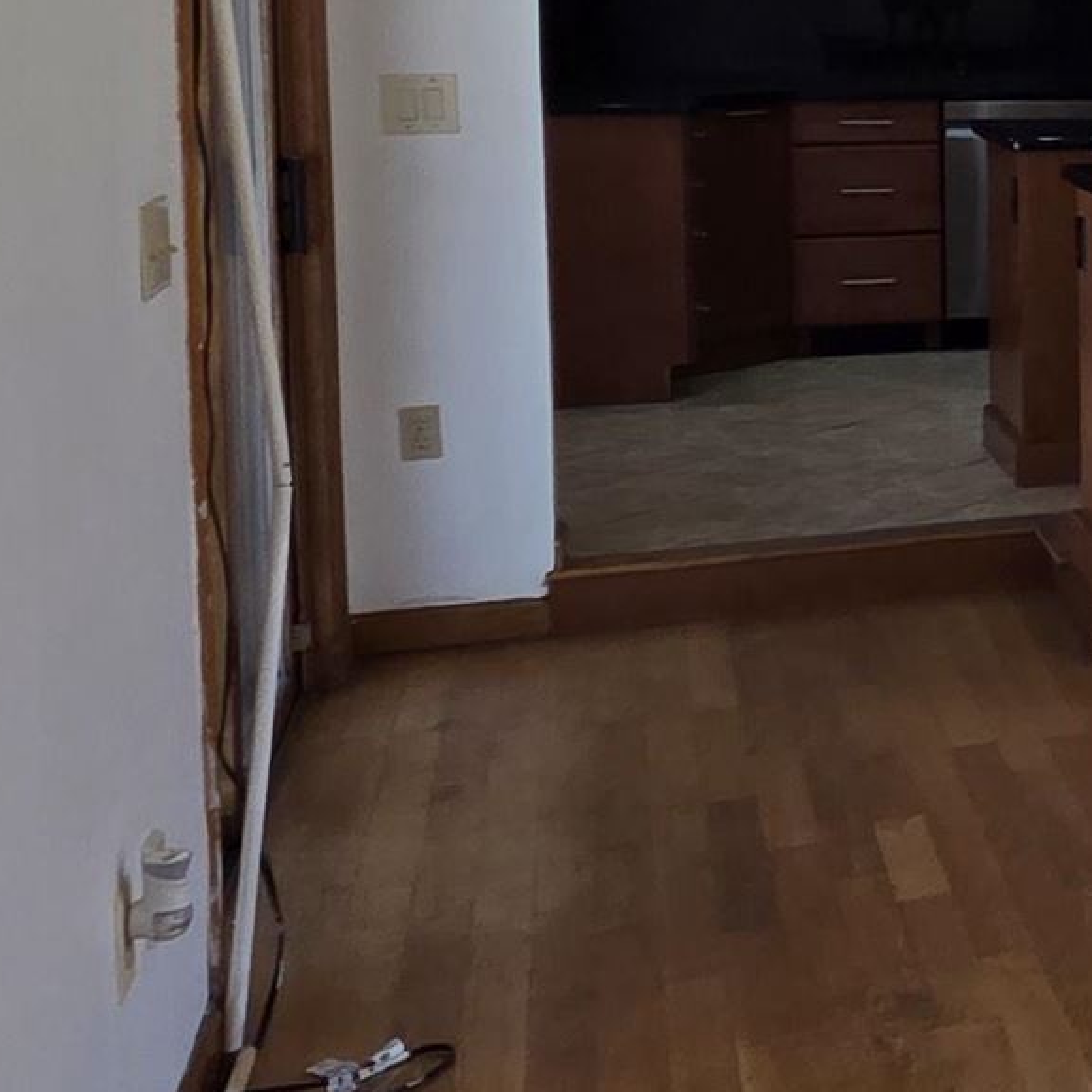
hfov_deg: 19.5
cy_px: 172
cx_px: 2054
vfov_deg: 27.4
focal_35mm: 61
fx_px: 2177
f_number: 2.2
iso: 50
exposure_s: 1/120
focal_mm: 2.2
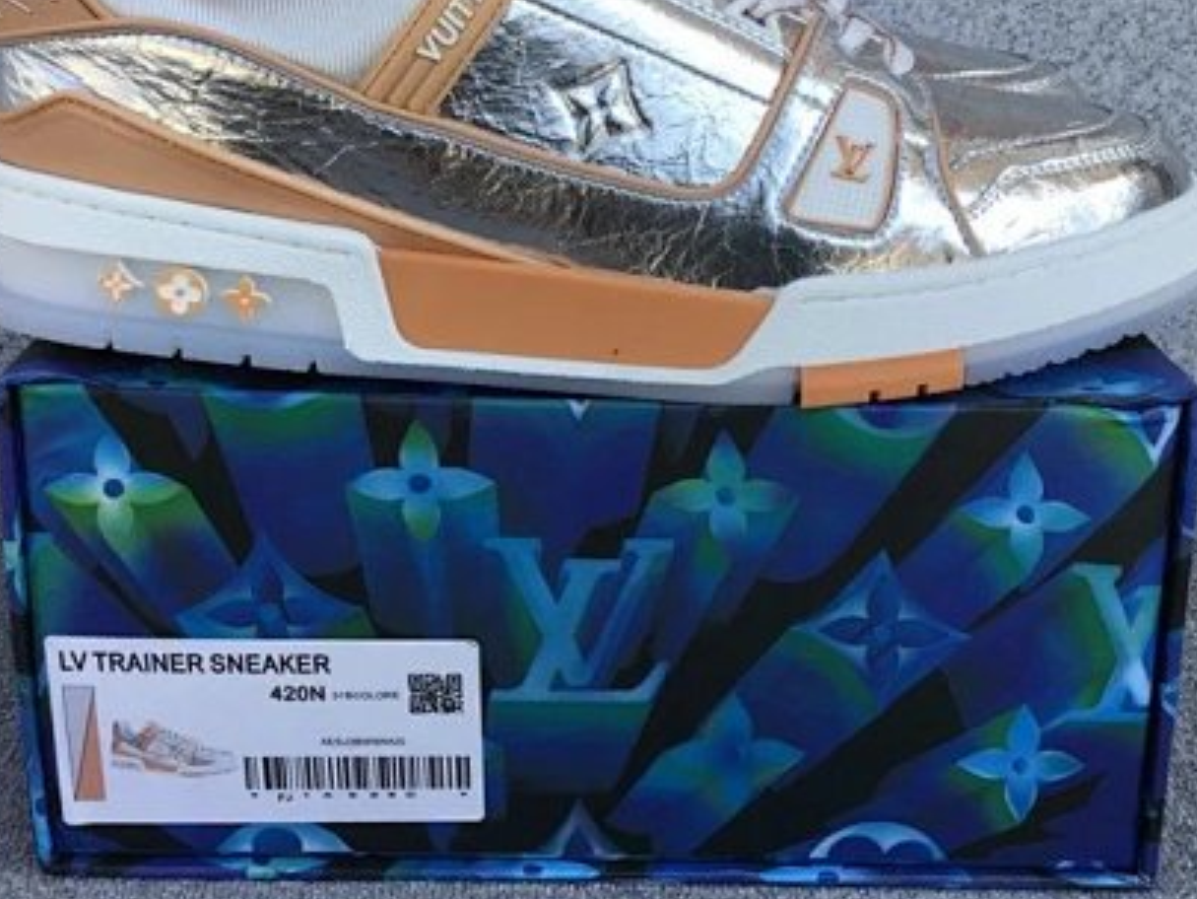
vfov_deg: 29.5
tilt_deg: -17.5
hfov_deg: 38.9
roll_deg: -0.7
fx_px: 1695
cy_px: 302
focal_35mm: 49
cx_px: 570
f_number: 2.4
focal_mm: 3.3
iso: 25
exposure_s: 1/395
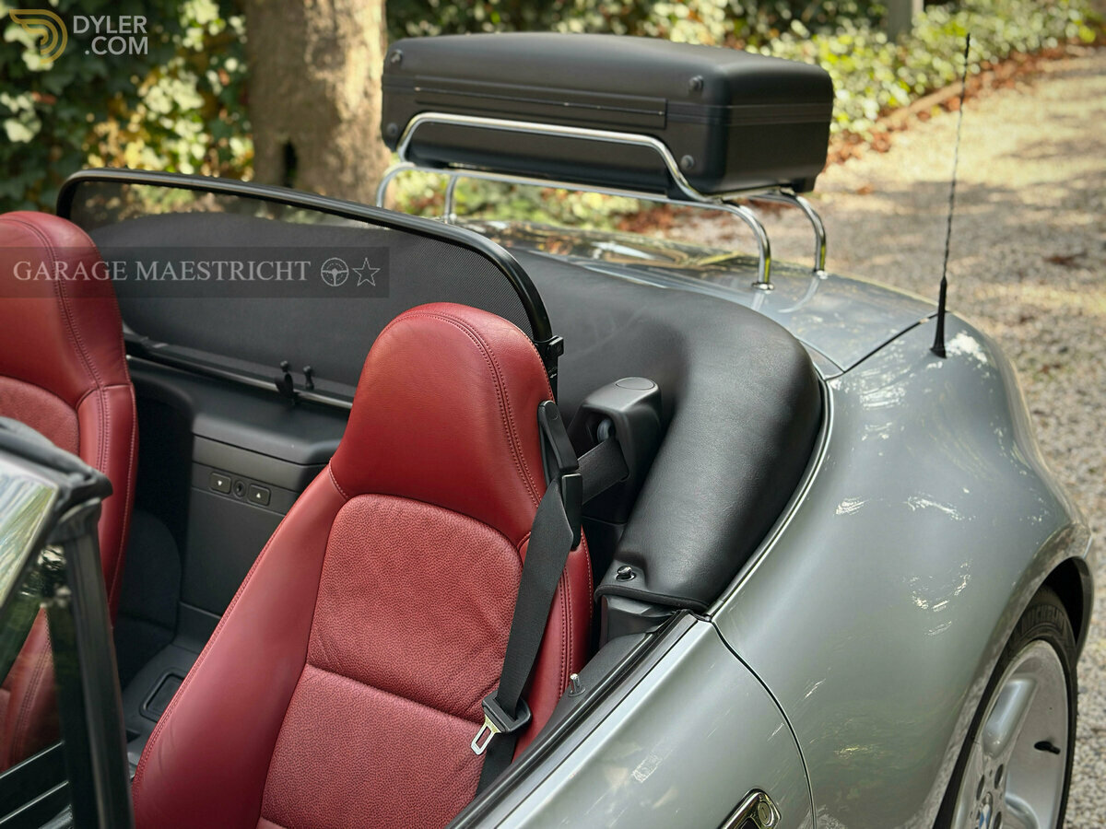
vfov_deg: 30.3
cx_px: 553
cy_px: 414
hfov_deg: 39.7
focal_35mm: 48
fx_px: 1534
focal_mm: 6.86
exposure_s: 1/651
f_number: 1.78
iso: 80
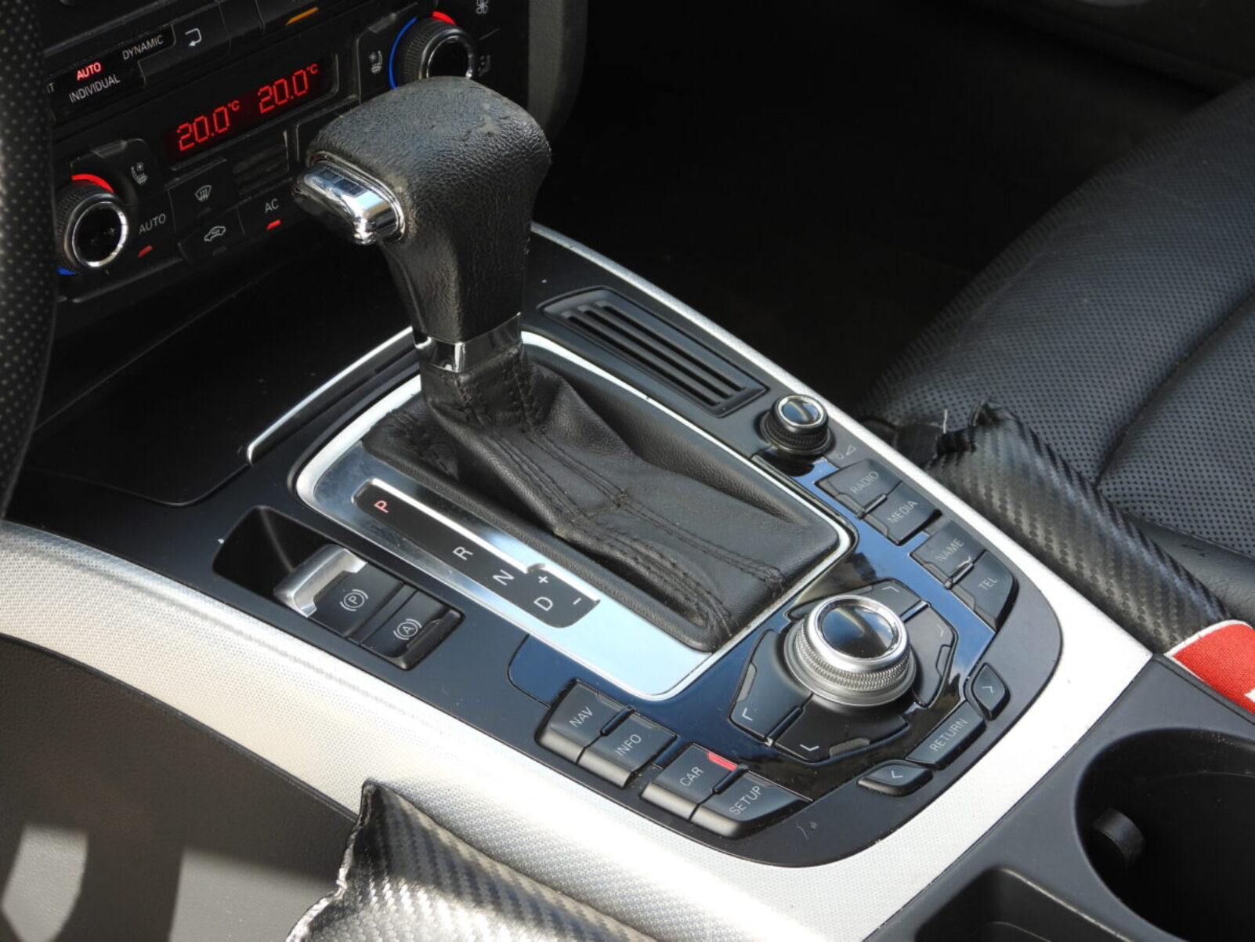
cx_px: 628
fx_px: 3517
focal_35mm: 97
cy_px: 471
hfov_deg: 20.2
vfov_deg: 15.2
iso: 100
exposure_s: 1/80
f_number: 3.5
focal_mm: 17.5
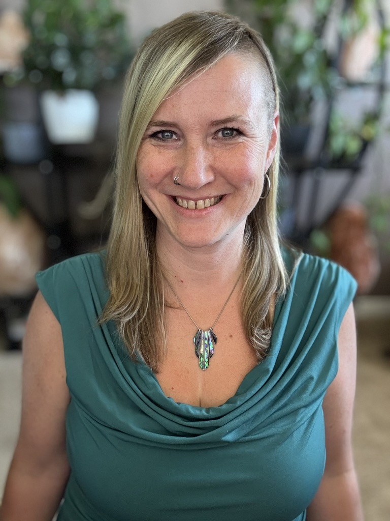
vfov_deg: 60.0
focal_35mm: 30
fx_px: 451
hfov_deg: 46.8
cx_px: 195
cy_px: 260
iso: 200
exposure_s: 1/40
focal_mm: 2.69
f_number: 1.9
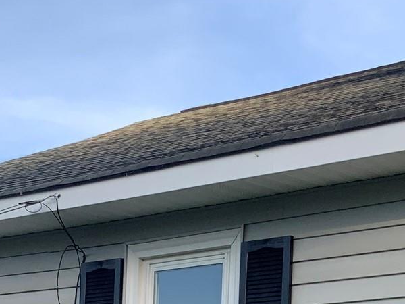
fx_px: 1158
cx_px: 227
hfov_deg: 19.8
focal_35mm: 99
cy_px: 467
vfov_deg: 13.9
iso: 16
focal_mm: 3
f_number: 1.8
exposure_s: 1/491
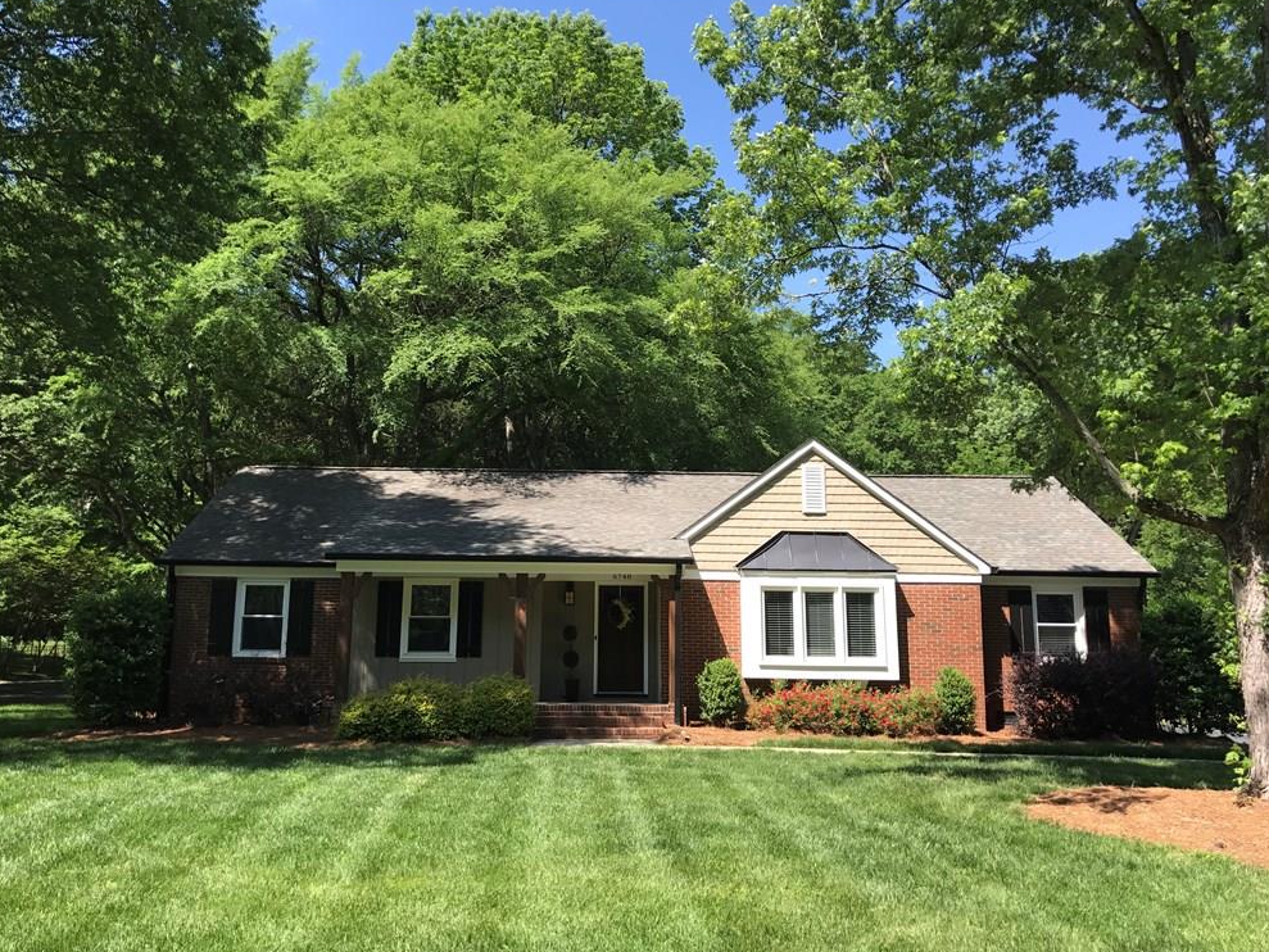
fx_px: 1063
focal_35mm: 29
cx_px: 627
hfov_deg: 61.7
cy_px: 479
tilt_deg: +10.2
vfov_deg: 48.2
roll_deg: -0.1
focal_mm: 3.99
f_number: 1.8
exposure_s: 1/847
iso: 20
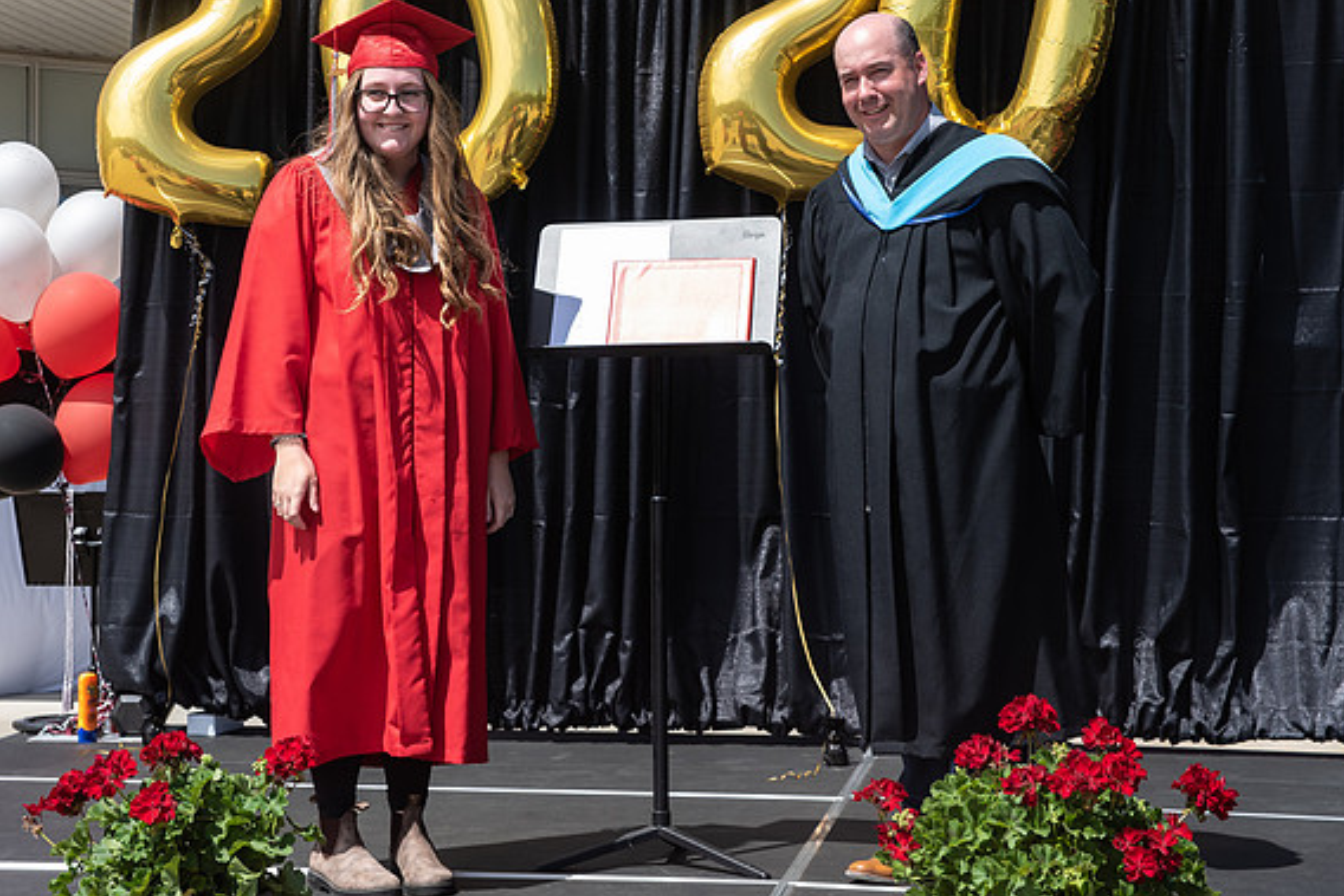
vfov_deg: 17.7
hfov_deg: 26.2
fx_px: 2875
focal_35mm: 77
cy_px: 359
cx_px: 454
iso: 500
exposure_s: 1/1000
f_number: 5.6
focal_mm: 56
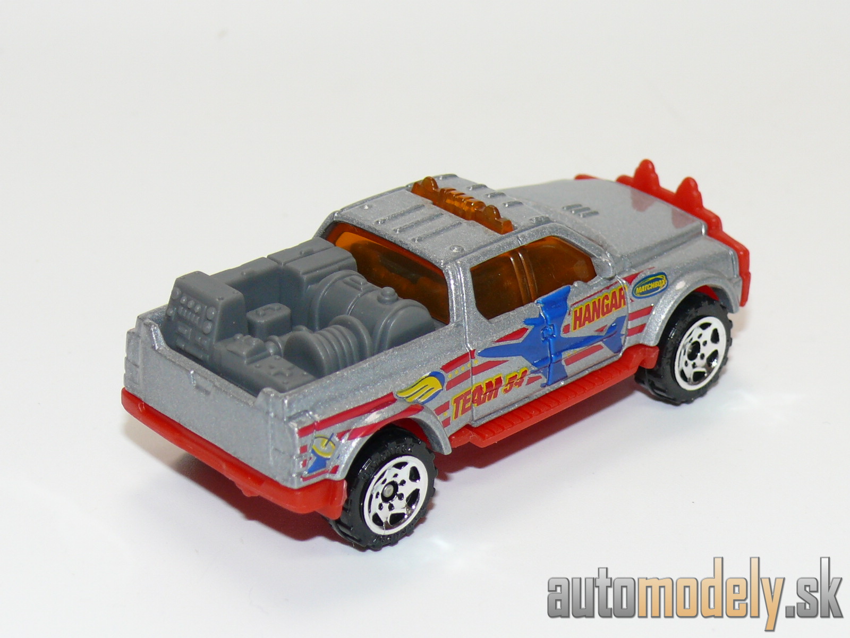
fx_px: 2578
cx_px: 425
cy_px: 319
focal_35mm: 105
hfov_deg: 18.7
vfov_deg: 14.1
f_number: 4
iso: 100
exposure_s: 1/30
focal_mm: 13.7
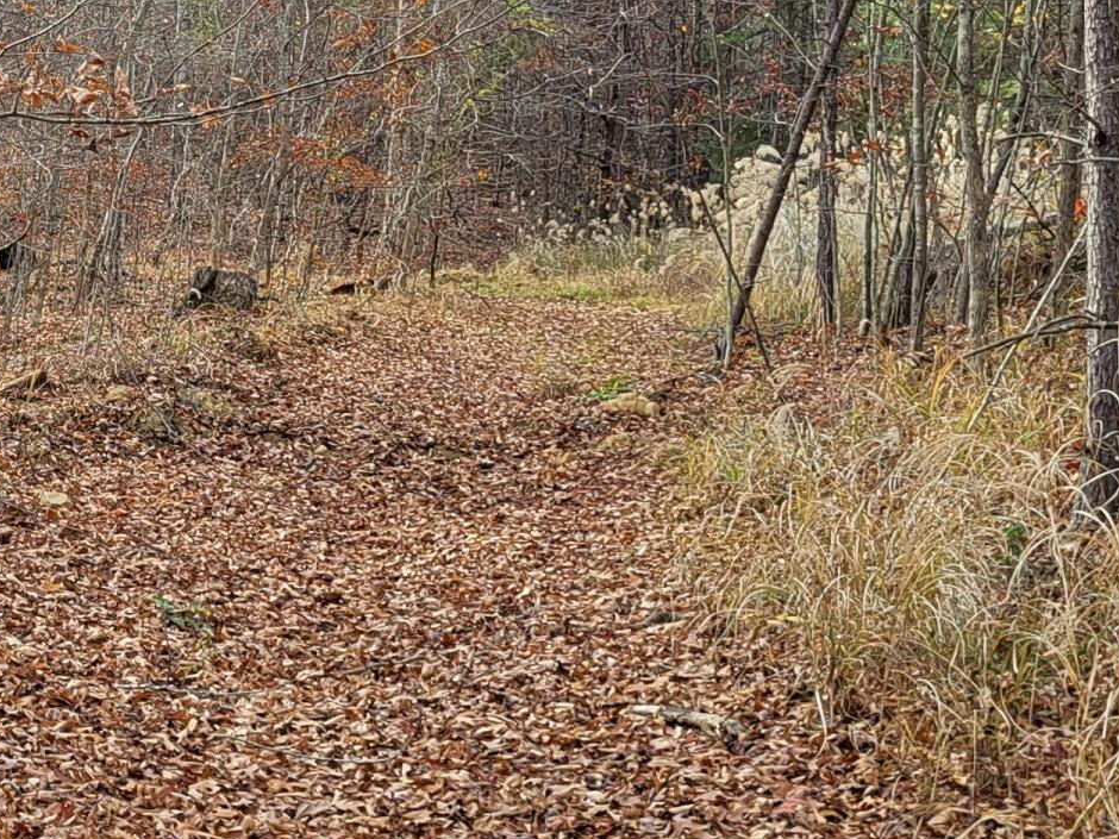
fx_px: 2683
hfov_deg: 23.0
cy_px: 442
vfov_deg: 17.8
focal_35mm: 83
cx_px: 131
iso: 40
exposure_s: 1/384
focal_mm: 5.4
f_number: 1.8
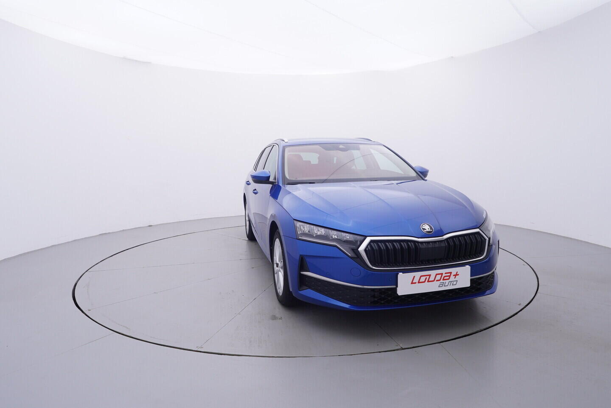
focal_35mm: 22
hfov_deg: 77.3
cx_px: 306
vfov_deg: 56.2
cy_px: 204
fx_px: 382
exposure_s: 1/80
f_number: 5
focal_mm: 15
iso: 200
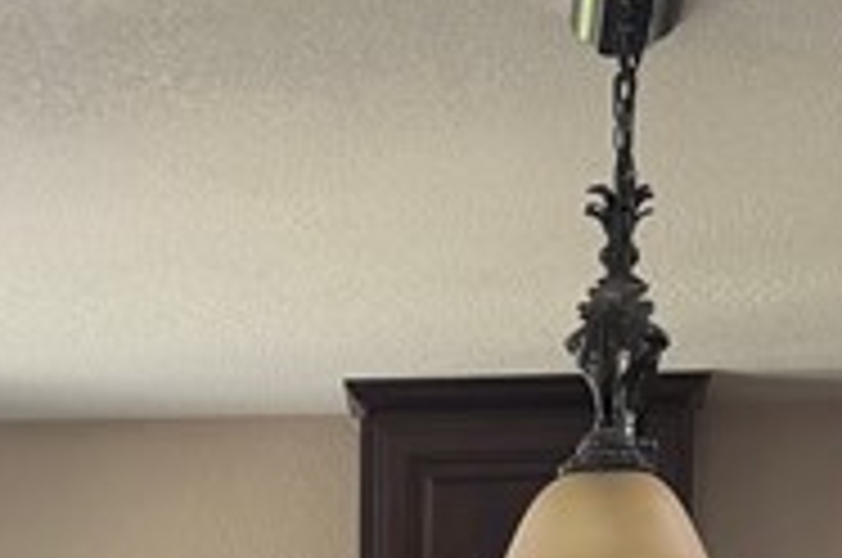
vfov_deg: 9.3
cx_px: 108
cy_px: 1166
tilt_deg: -3.7
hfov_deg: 14.9
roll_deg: -0.5
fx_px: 3199
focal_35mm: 137
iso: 160
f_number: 1.78
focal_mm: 6.76
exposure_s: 1/120
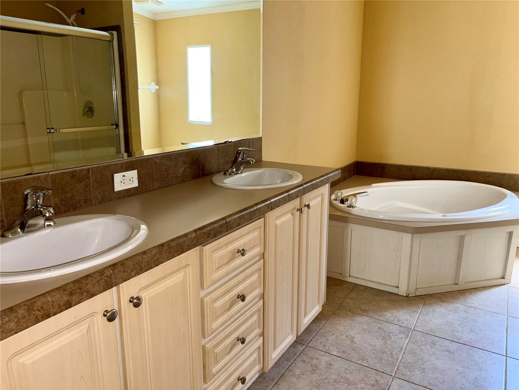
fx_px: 390
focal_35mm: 26
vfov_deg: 53.1
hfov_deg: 67.3
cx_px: 260
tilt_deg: -12.9
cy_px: 195
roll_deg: +0.0
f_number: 1.6
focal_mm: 5.96
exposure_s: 1/24
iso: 64
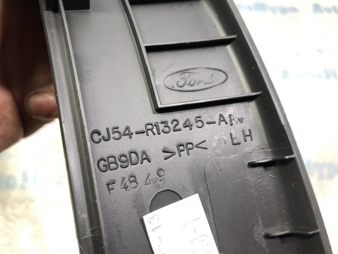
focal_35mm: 28
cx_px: 169
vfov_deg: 49.7
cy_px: 127
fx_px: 273
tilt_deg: -62.5
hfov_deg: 63.4
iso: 40
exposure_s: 1/17
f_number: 1.8
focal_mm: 4
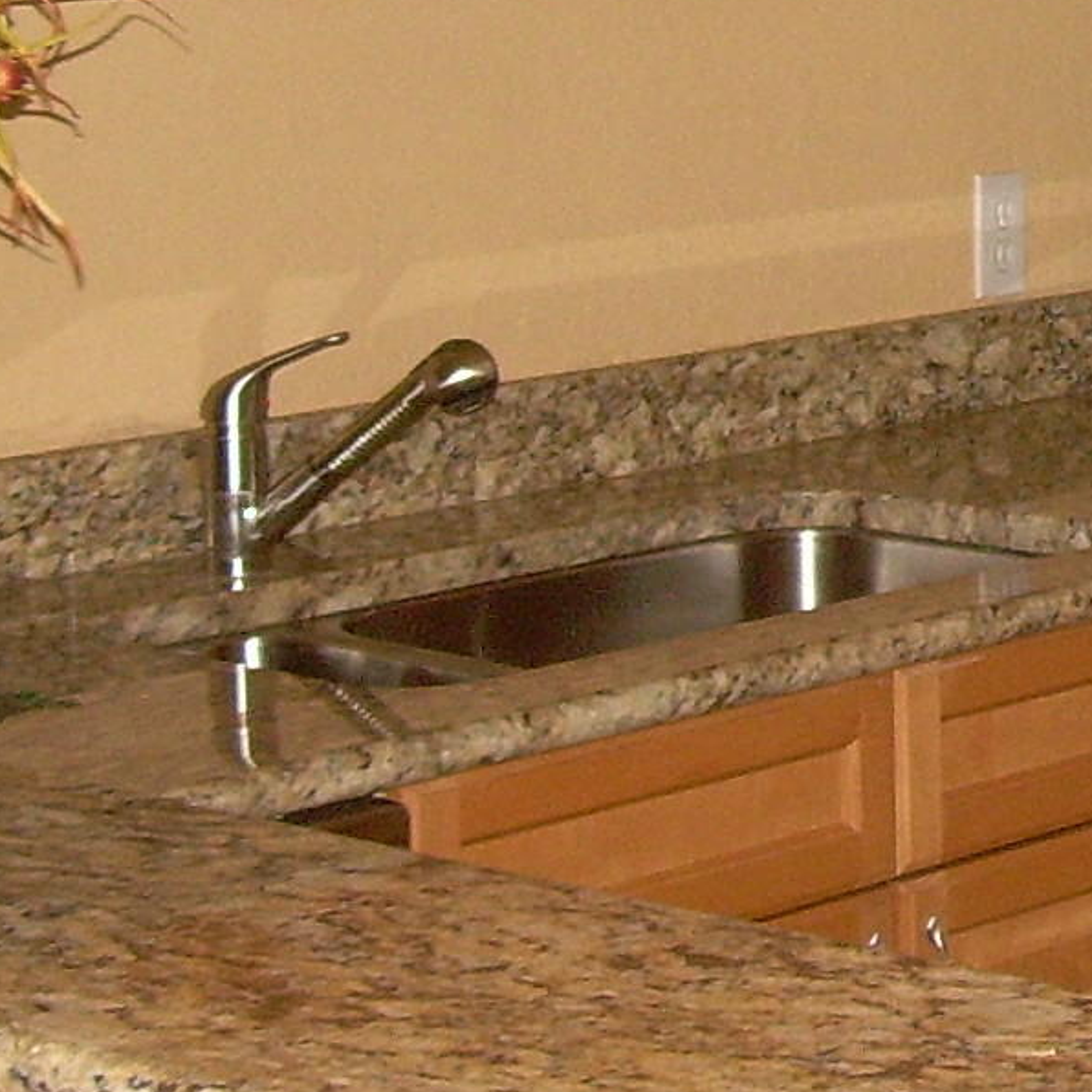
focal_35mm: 128
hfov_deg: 13.1
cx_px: 1486
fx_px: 4568
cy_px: -49
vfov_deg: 13.4
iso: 200
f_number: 2.8
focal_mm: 6.3
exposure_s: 1/60
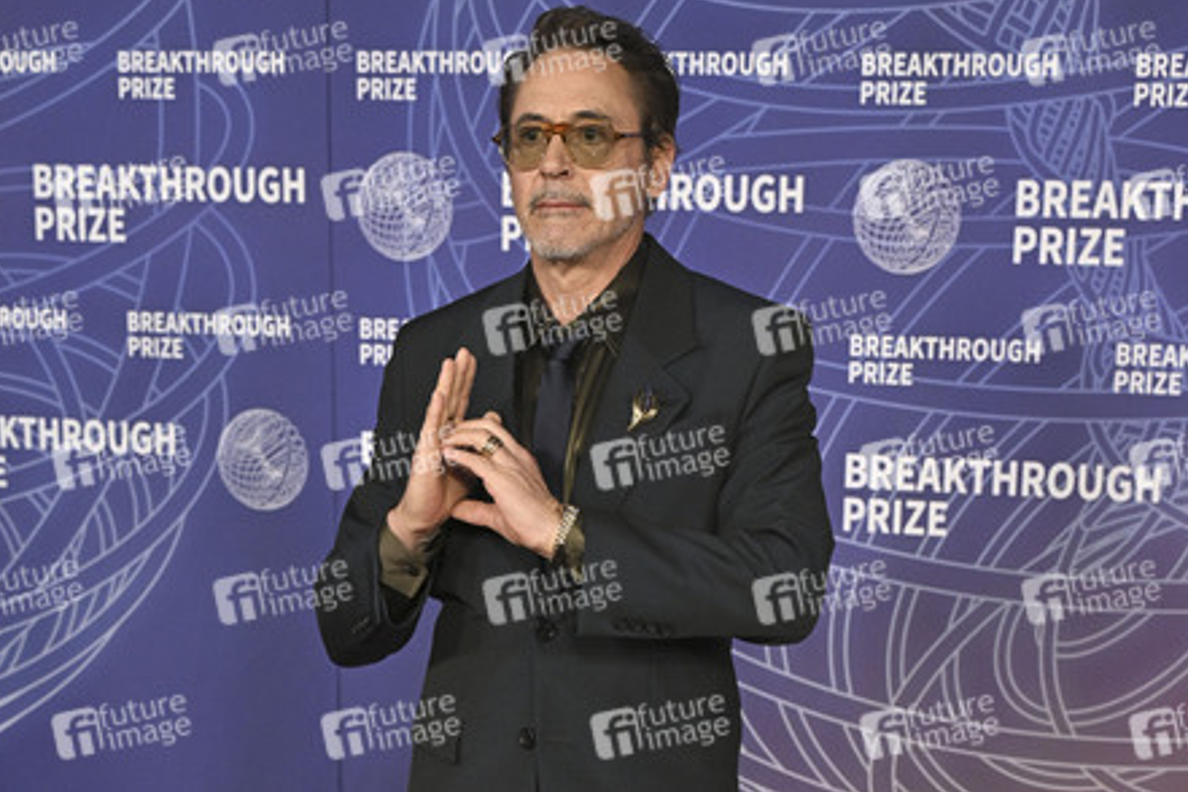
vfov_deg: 28.1
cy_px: 391
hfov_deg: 41.1
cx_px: 589
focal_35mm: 48
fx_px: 1584
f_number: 4
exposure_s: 1/320
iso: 2000
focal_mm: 47
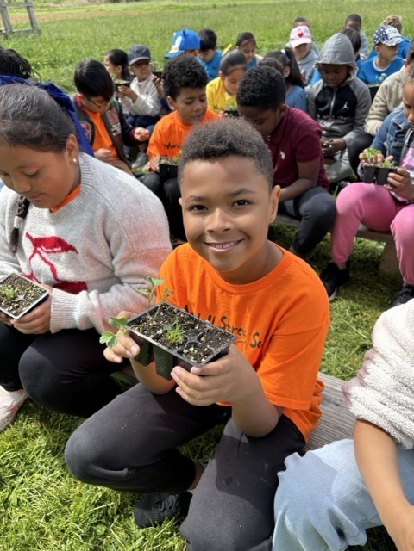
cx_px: 207
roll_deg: +4.0
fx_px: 415
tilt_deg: -33.2
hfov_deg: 53.1
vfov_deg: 67.3
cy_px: 276
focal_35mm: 26
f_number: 1.6
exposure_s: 1/1451
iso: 50
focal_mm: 5.96
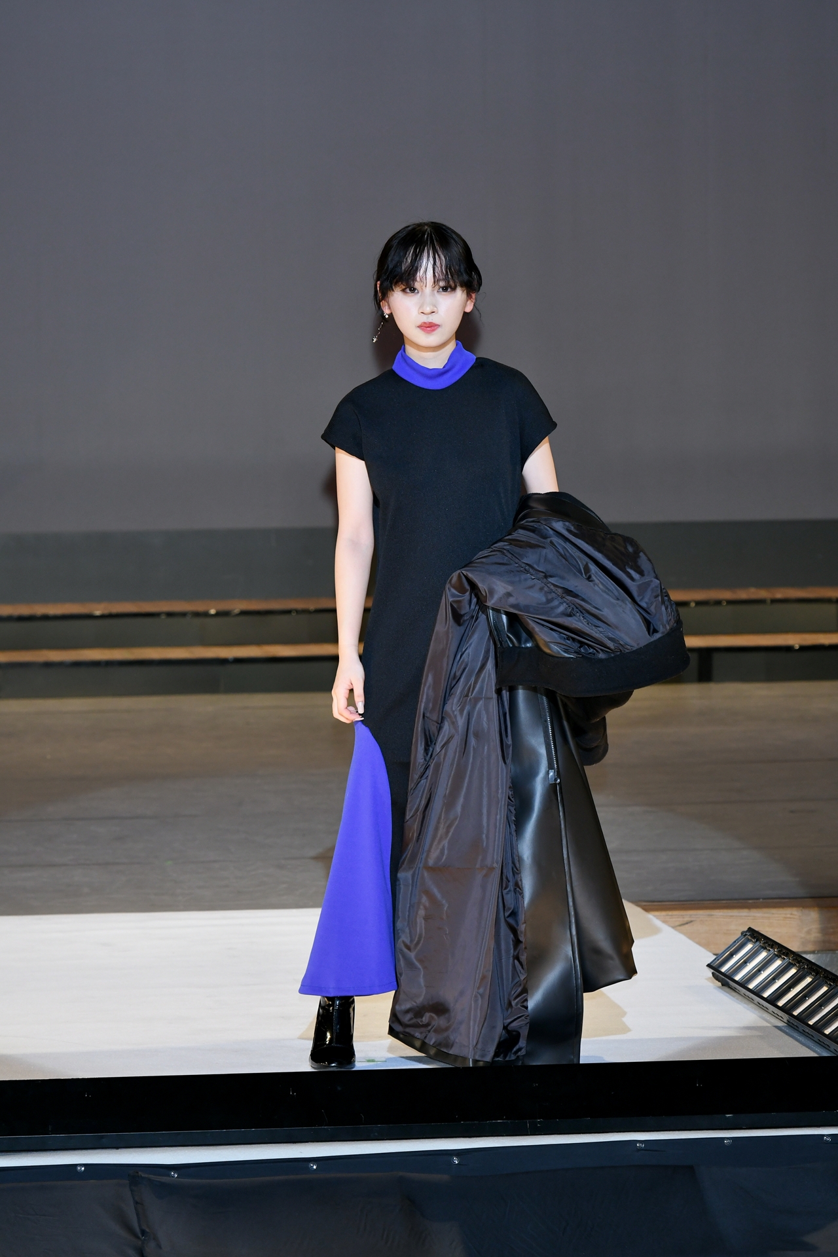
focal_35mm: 183
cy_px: 628
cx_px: 419
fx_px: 6389
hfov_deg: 7.5
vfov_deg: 11.2
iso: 800
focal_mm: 122
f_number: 5.6
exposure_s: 1/250
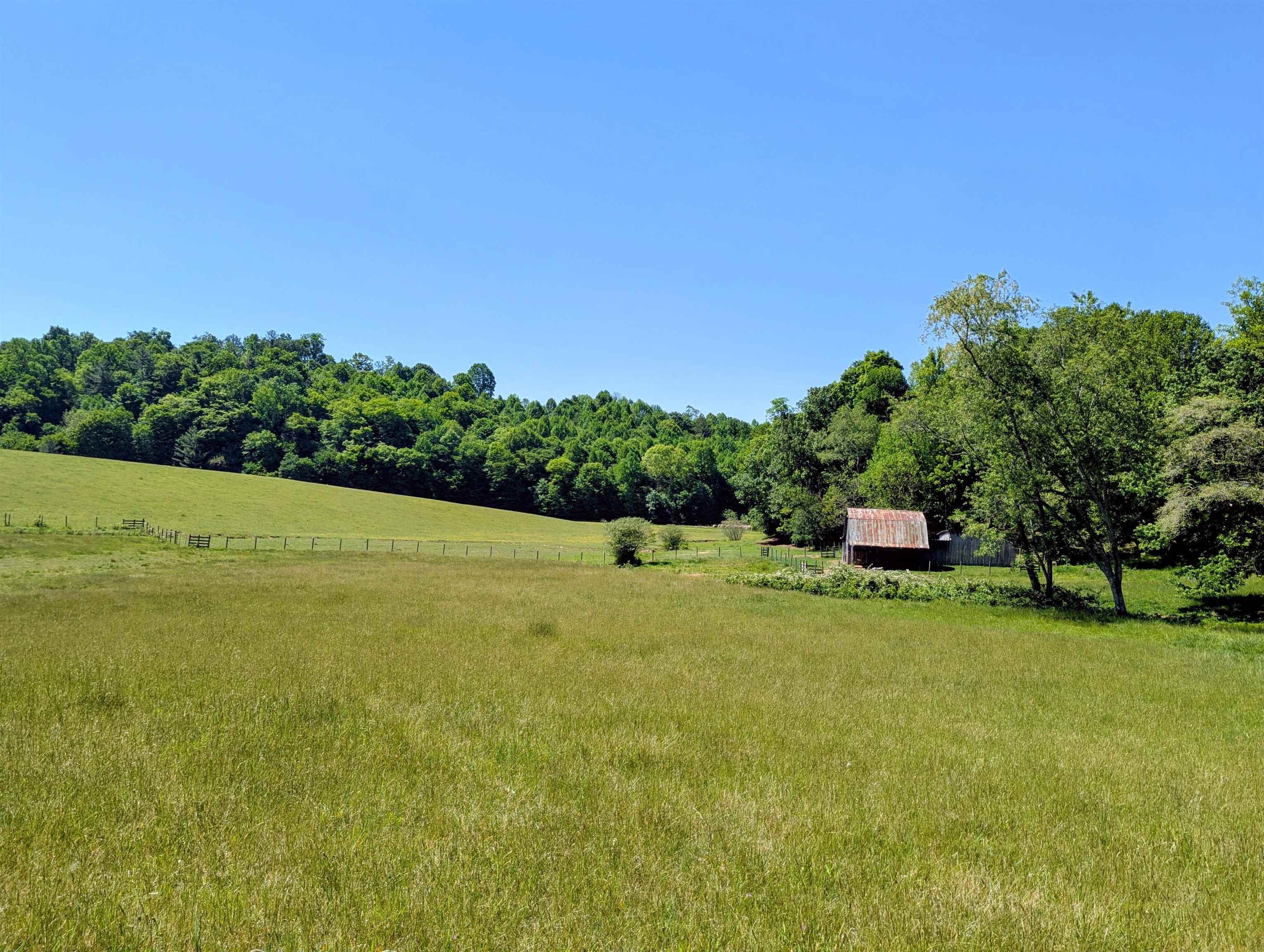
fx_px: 878
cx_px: 632
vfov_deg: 56.9
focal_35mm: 24
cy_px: 476
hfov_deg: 71.5
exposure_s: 1/1795
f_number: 1.85
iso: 42
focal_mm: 6.81
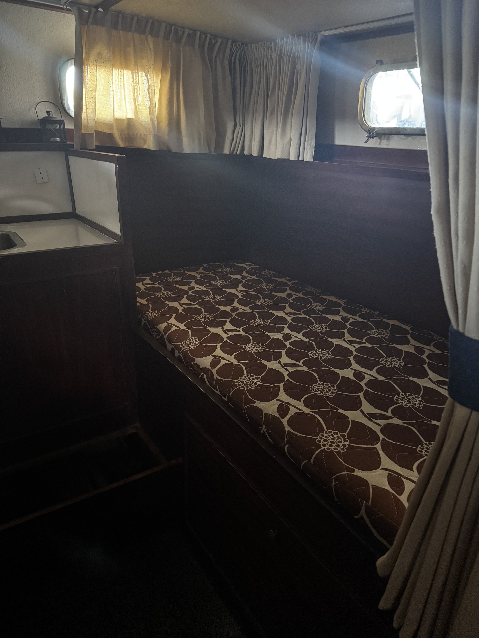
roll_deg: -1.7
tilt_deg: -23.7
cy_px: 319
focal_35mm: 24
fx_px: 443
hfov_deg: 56.8
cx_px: 240
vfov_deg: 71.6
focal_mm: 6.76
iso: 1600
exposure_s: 1/30
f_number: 1.78
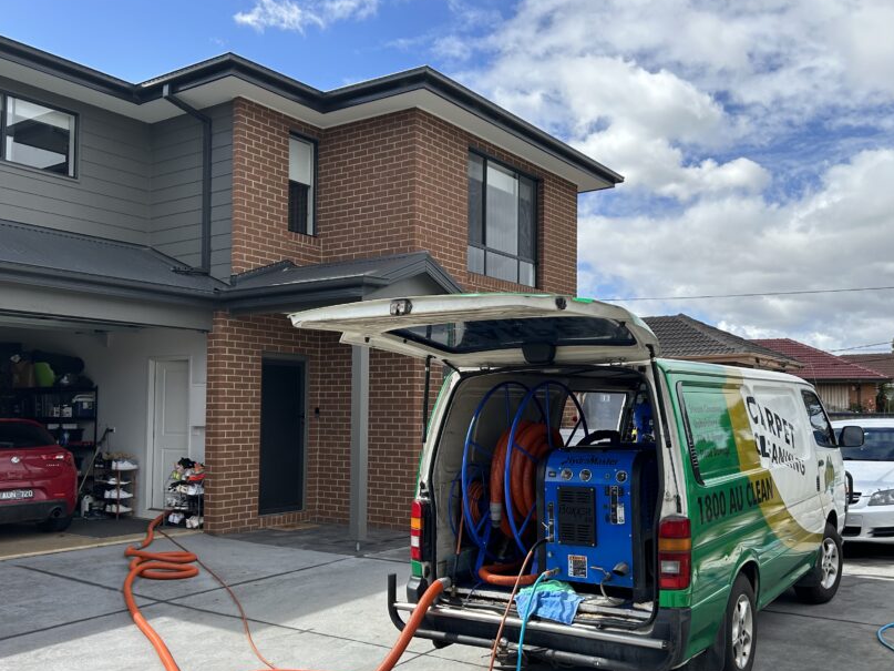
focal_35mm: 33
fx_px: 852
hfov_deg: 55.3
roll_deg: -0.3
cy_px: 392
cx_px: 479
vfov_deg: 42.8
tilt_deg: +2.9
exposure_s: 1/3460
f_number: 1.5
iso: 50
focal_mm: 5.7
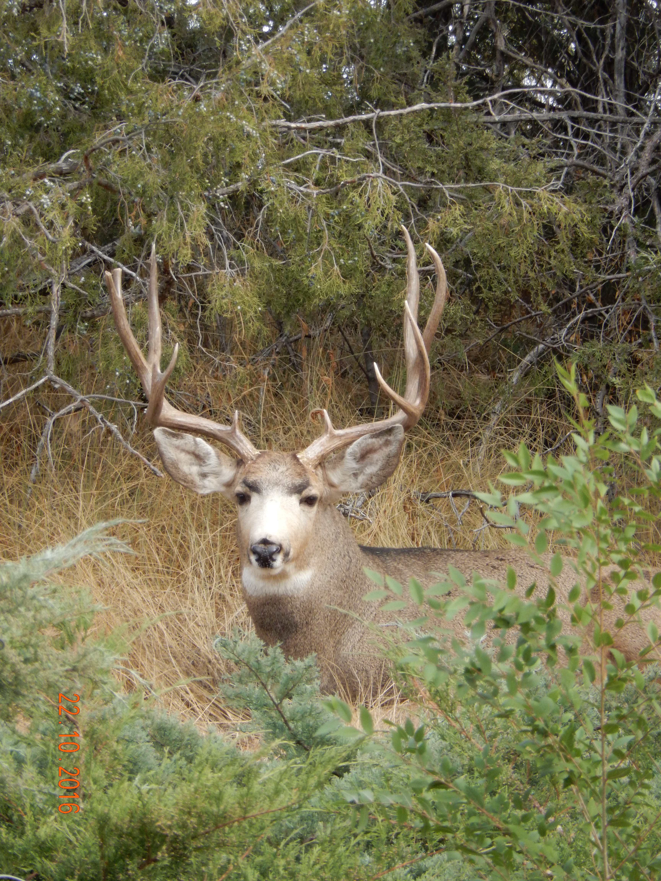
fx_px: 11457
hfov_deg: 3.3
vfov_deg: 4.4
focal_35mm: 450
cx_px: 330
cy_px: 440
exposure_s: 1/125
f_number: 6.3
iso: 250
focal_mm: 81
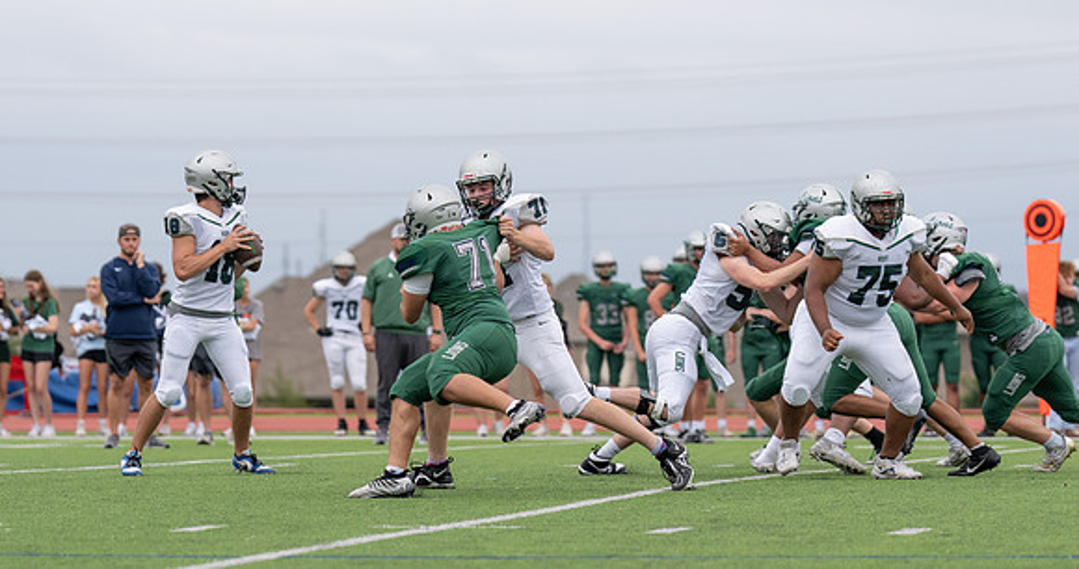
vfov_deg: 6.0
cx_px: 497
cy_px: 300
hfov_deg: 11.3
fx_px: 5455
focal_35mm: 193
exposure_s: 1/1250
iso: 250
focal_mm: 125
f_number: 2.8
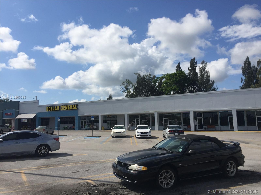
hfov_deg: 61.7
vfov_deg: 48.2
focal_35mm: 29
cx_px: 130
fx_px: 219
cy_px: 98
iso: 32
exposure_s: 1/4950
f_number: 2.2
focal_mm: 4.15
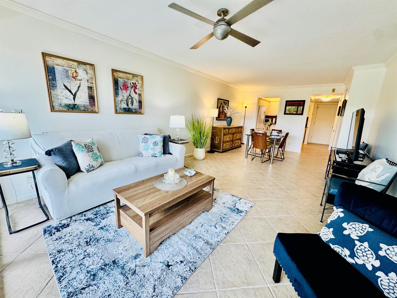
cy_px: 149
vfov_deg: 85.7
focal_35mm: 14
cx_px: 198
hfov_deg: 102.1
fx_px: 161
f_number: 2.2
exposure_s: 1/120
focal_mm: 2.22
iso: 160
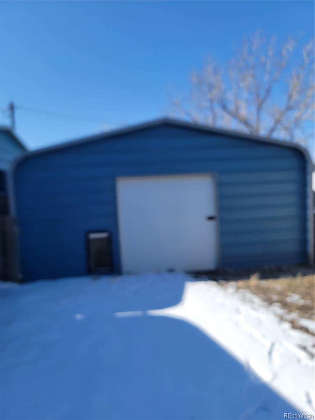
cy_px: 210
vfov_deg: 71.6
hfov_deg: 56.8
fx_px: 291
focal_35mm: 24
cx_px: 158
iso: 16
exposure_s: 1/932
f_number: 1.8
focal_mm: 6.7
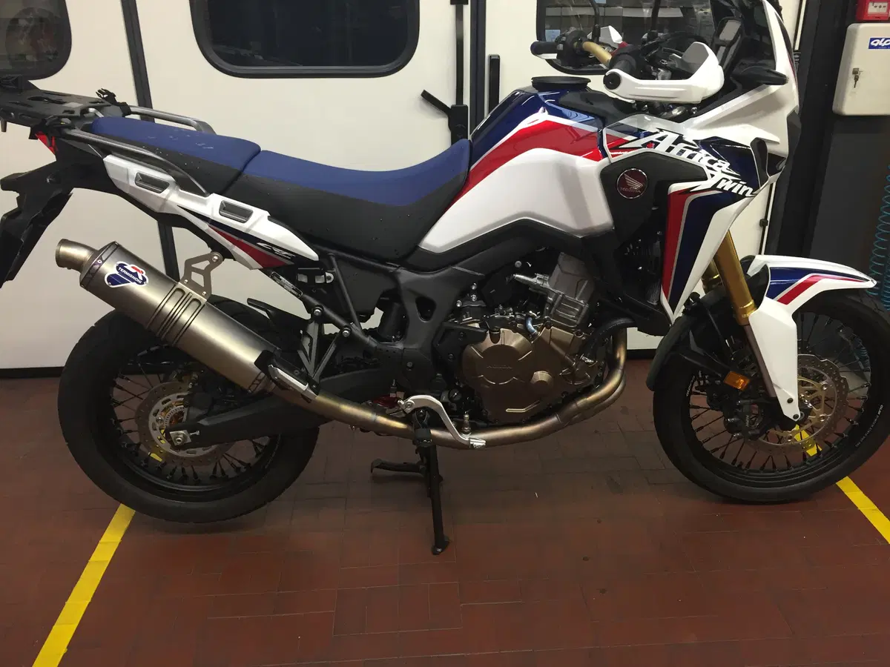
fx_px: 746
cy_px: 334
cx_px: 445
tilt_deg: -23.4
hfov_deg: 61.7
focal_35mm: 29
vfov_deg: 48.2
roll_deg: +0.7
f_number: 2.2
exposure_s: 1/33
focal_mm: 4.15
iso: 125
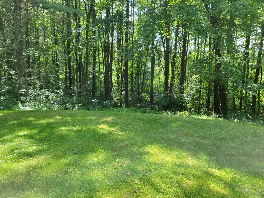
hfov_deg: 63.4
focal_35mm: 28
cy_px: 99
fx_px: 214
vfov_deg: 49.7
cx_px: 132
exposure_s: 1/119
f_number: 2
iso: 32
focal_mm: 5.9
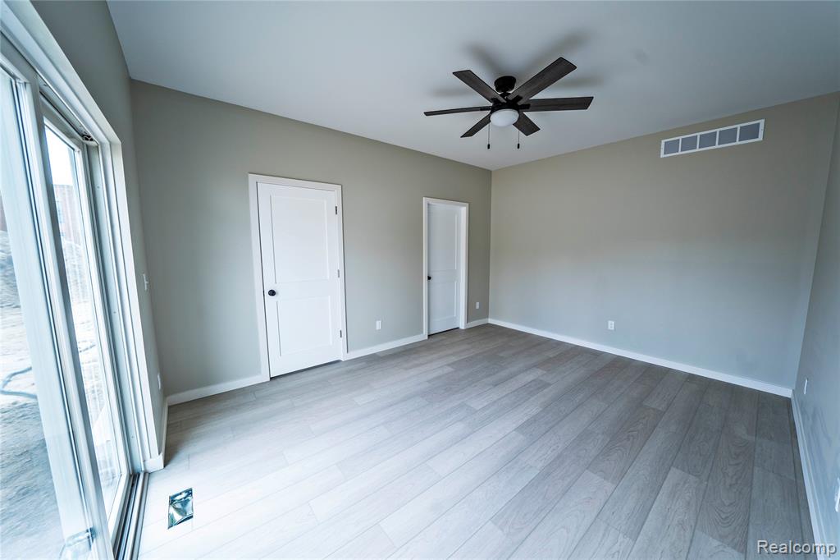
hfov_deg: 112.6
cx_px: 420
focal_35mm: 12
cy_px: 280
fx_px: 280
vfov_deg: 90.0
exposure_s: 1/25
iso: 100
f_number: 5
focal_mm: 12
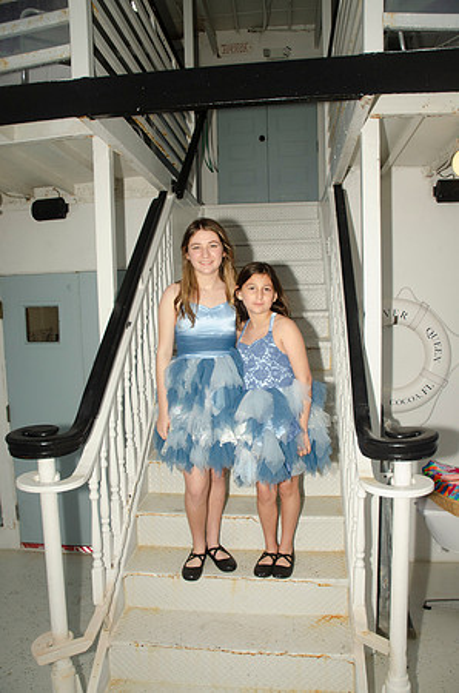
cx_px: 230
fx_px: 519
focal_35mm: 27
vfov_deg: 67.5
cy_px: 346
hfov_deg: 47.7
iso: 400
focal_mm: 18
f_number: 6.3
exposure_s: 1/250
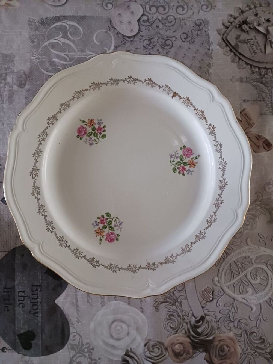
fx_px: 284
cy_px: 182
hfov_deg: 51.4
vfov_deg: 65.3
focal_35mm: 27
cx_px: 136
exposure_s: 1/15
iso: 1600
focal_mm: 4
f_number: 1.8
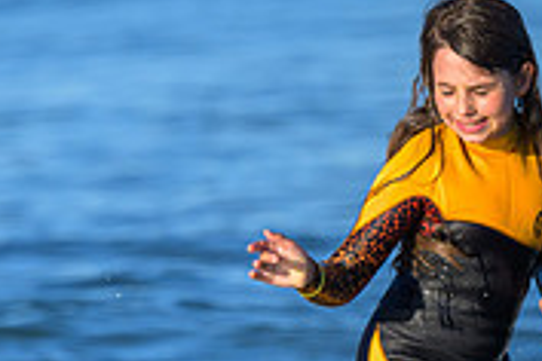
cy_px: 479
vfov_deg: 0.5
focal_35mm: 2619
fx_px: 39427
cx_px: 276
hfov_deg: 0.8
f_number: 6.3
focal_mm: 800
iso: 220
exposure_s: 1/1000
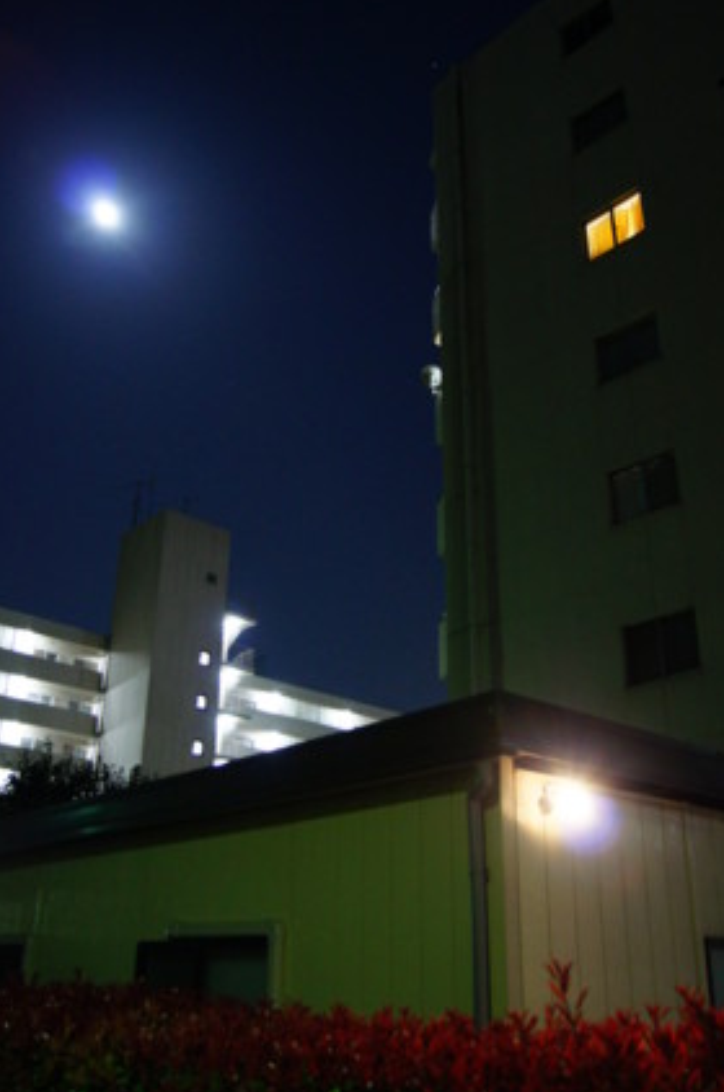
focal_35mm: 32
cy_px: 554
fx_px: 968
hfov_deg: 41.0
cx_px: 358
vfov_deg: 58.8
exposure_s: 1/3
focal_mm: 20
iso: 1600
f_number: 3.5
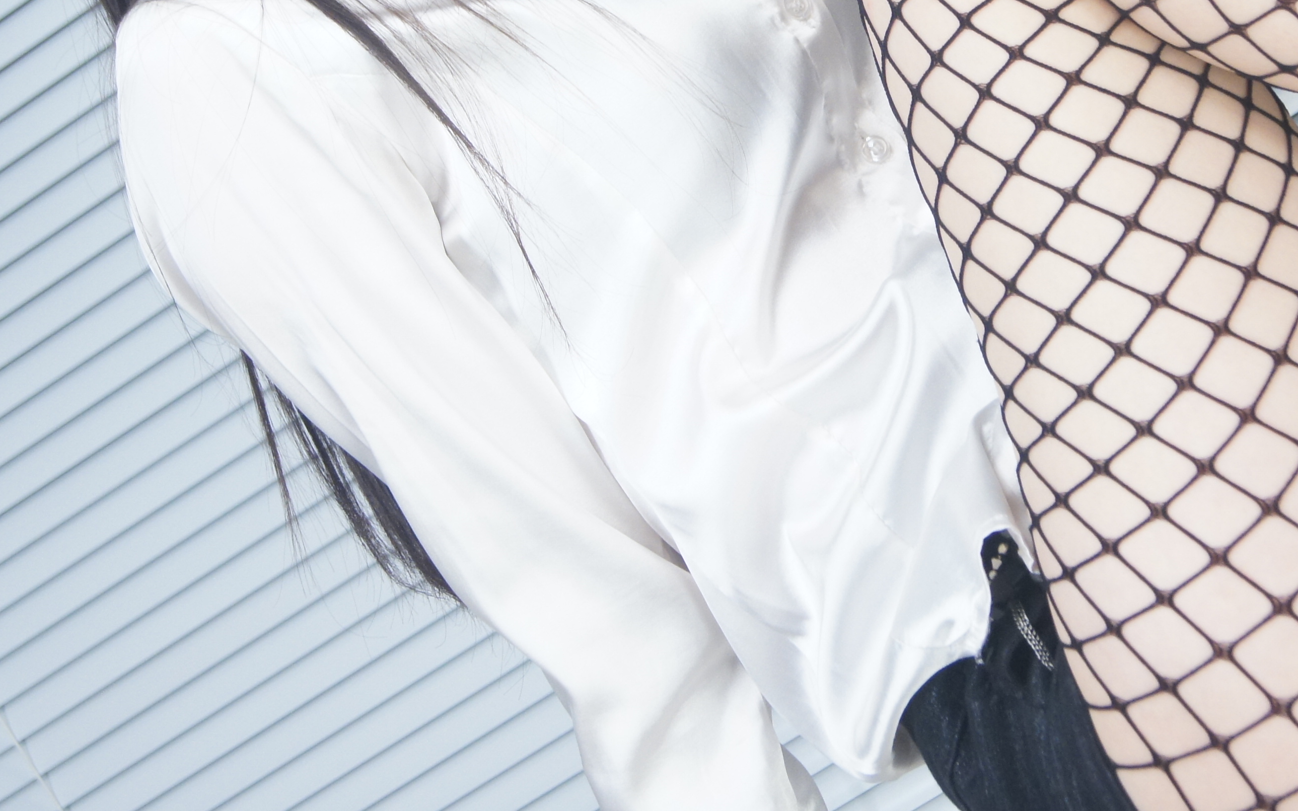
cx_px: 881
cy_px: 130
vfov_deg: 10.0
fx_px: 4633
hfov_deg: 15.9
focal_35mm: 131
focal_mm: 45
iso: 800
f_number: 5.6
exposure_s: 1/160
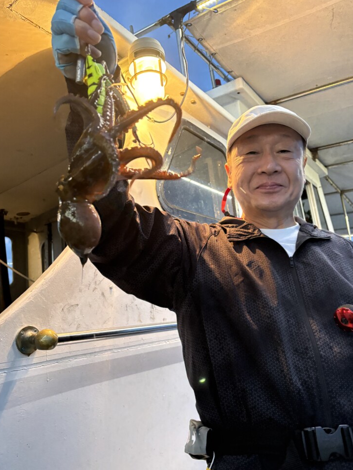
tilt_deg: +11.5
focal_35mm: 27
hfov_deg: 51.3
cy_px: 230
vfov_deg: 65.3
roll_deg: +7.7
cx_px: 178
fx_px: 367
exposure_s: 1/49
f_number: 1.6
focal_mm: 5.96
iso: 500
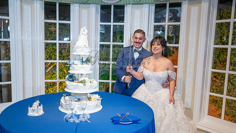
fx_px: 200
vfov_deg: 36.7
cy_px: 70
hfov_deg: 61.0
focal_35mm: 32
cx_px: 119
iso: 640
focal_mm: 24
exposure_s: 1/160
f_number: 3.5
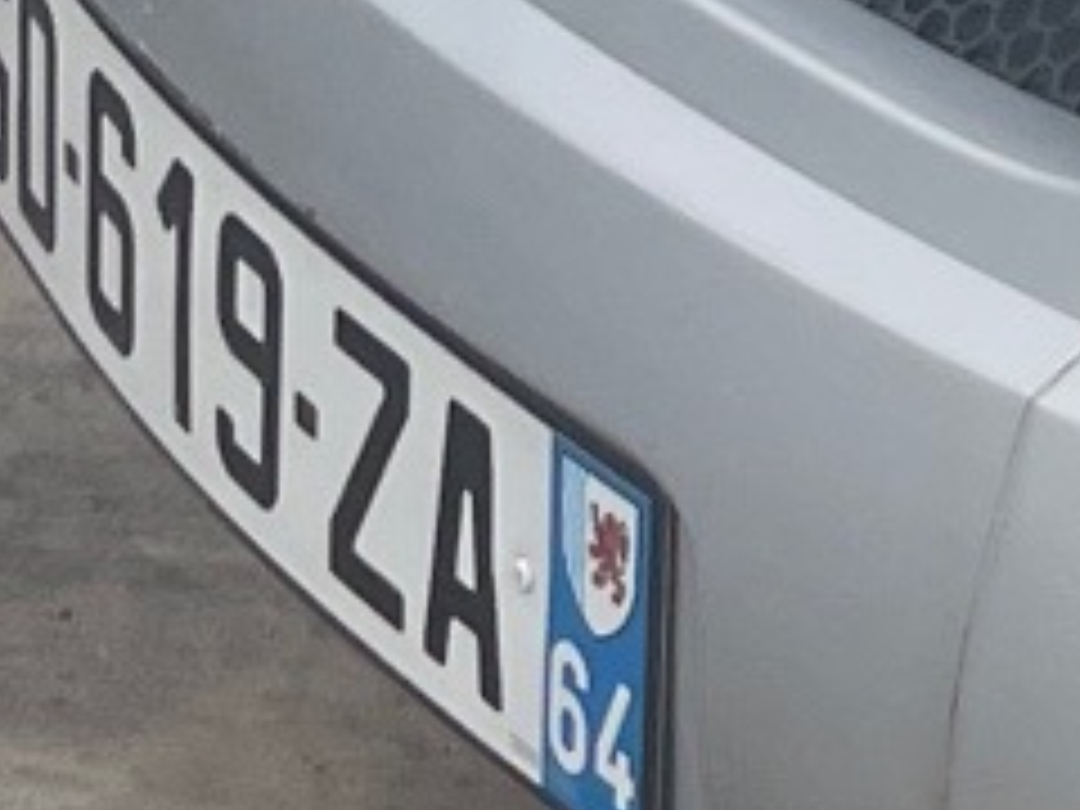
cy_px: -392
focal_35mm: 208
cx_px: 3524
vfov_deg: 7.0
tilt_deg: -20.7
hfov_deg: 7.9
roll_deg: -5.3
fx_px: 6489
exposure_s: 1/3401
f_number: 1.6
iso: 32
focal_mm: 4.2
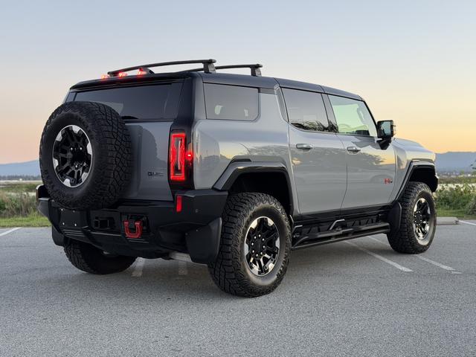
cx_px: 238
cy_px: 178
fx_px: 660
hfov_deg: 39.7
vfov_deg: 30.3
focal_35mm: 48
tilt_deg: -0.9
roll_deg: +0.6
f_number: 1.78
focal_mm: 6.76
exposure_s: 1/60
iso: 160
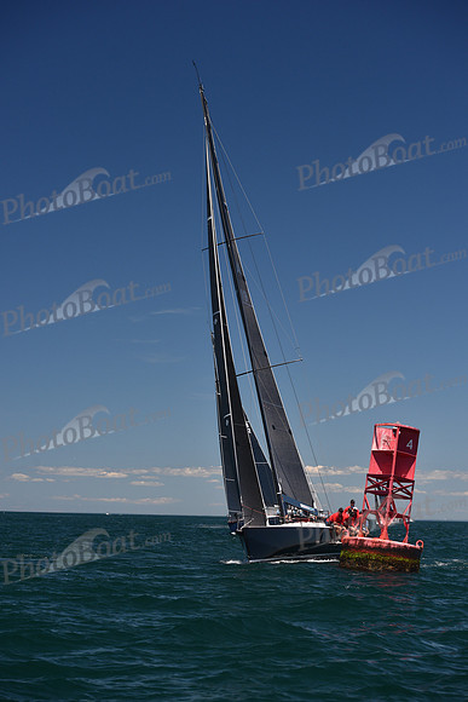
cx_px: 234
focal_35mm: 70
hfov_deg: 19.5
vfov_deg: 28.8
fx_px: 1364
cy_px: 351
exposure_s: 1/800
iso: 250
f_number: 5
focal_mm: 70
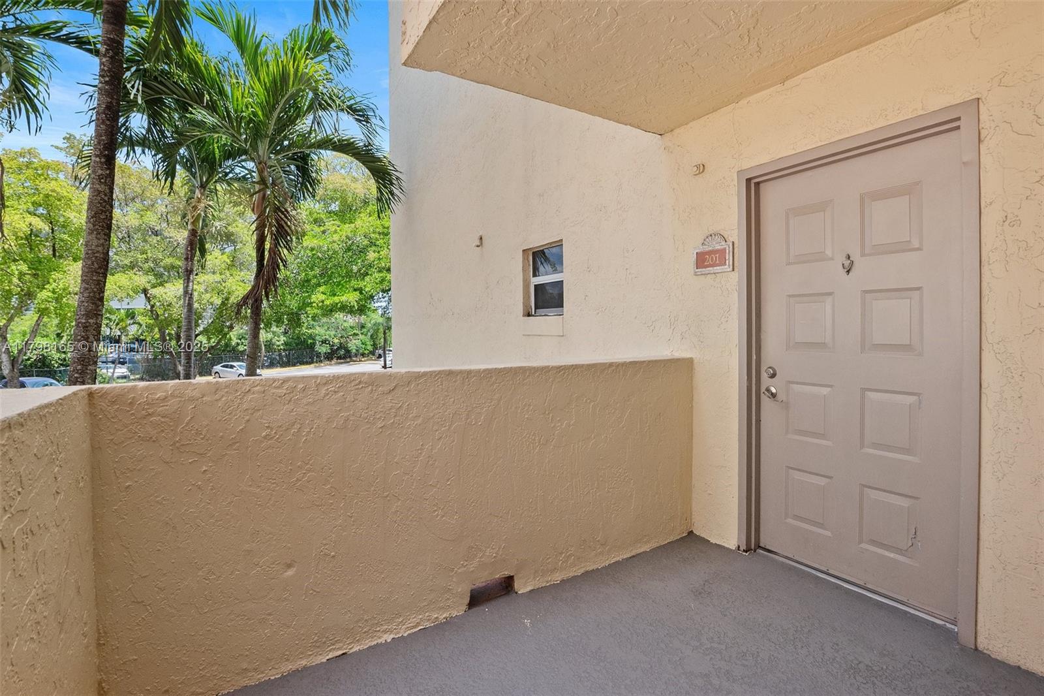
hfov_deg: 100.4
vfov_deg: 77.3
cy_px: 348
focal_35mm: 15
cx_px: 522
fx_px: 435
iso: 200
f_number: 8
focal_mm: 10
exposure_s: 1/320
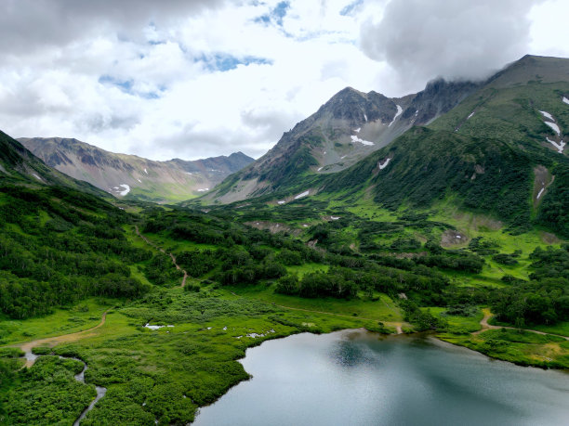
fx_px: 394
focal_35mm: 24
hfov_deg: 71.6
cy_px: 213
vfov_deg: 56.8
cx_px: 284
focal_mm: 6.72
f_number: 1.7
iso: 110
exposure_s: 1/3200
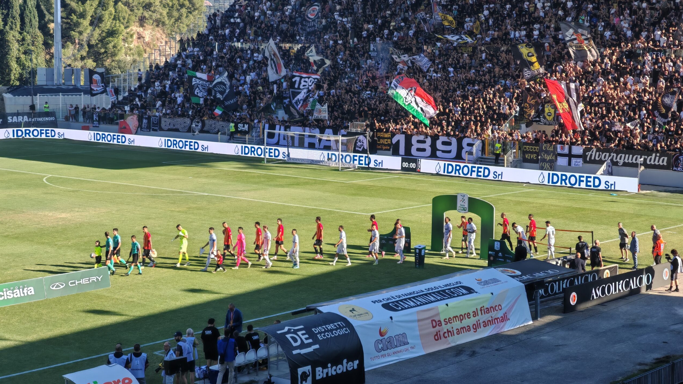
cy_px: 133
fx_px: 1376
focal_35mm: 76
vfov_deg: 15.9
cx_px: 340
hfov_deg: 27.9
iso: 50
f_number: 2.4
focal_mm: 8.67
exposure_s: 1/440
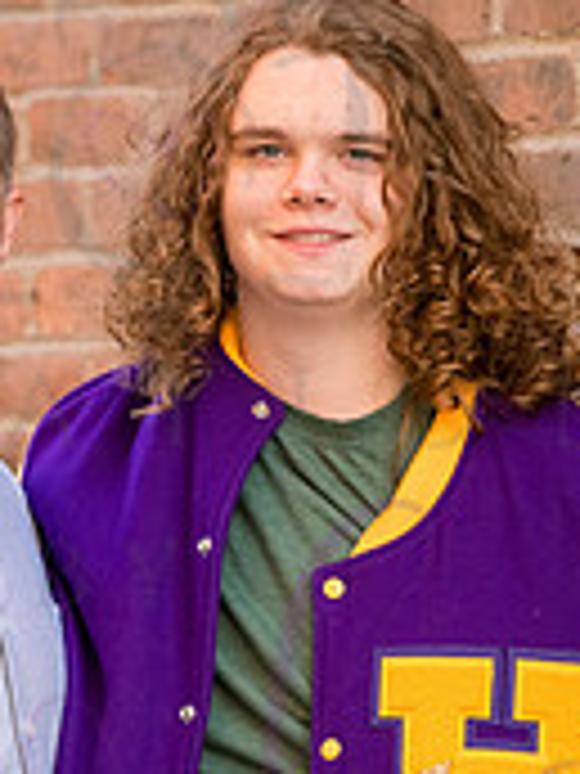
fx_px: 6747
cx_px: 171
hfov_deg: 4.9
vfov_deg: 6.6
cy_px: 567
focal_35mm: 302
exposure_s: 1/400
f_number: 5
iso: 640
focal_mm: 120
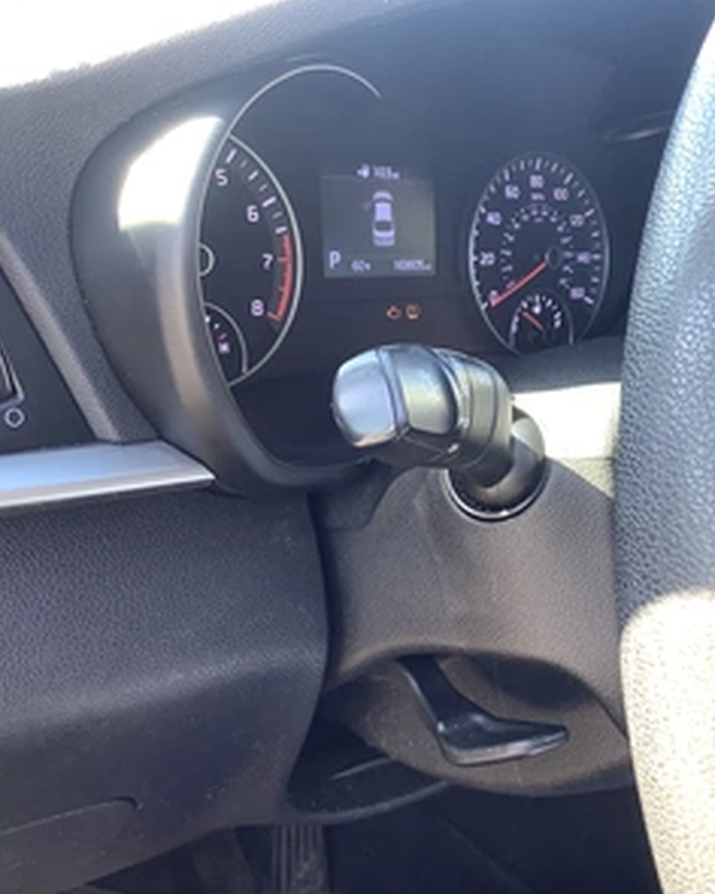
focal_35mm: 41
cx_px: 448
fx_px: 1085
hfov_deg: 36.3
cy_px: 449
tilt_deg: -23.8
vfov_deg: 44.8
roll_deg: -12.7
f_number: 2.4
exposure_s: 1/50
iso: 50
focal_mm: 3.3
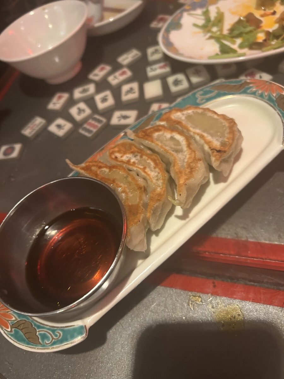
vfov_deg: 67.3
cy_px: 190
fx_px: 284
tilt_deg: -51.9
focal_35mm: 26
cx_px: 142
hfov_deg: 53.1
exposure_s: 1/33
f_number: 1.5
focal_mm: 5.7
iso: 500
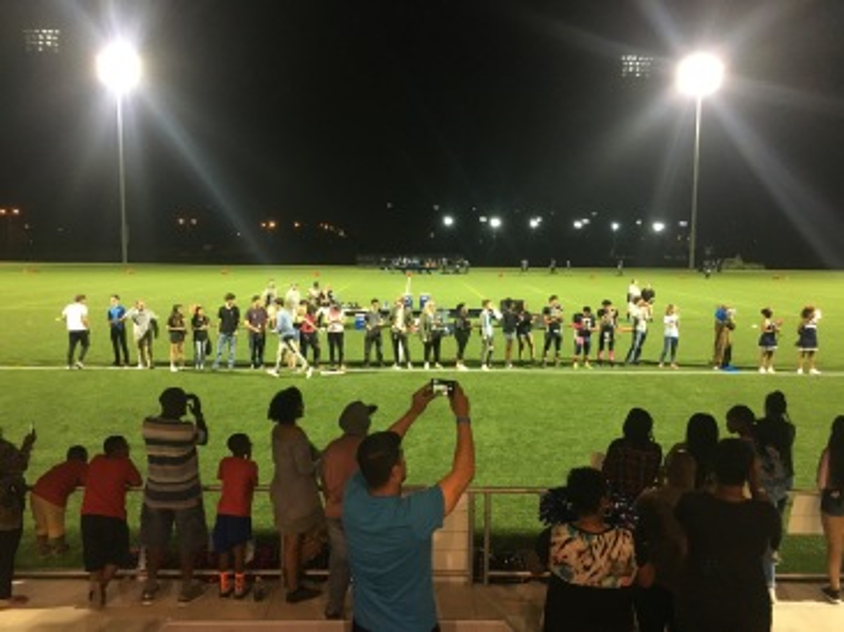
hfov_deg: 61.7
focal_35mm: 29
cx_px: 422
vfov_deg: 48.2
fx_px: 707
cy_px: 316
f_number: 2.2
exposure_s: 1/30
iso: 200
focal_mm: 4.15
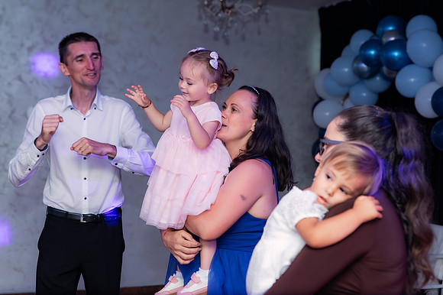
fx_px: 955
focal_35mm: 78
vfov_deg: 17.5
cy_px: 110
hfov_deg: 26.1
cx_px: 208
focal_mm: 62
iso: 2500
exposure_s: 1/250
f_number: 3.5
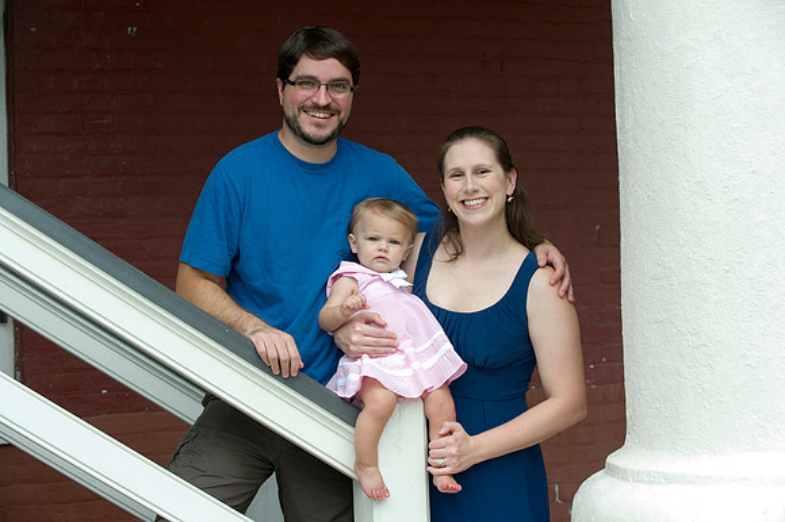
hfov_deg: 25.4
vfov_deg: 17.0
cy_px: 261
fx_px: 1743
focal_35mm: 80
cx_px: 392
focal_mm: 80
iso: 400
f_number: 5
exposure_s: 1/125
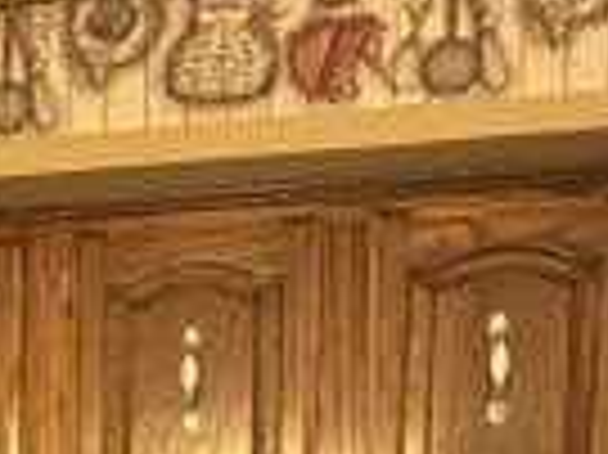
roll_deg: -0.8
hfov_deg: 27.5
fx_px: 1211
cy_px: 868
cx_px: 97
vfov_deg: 16.8
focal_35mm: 69
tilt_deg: -4.8
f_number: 2.2
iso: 400
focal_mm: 2.22
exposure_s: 1/60
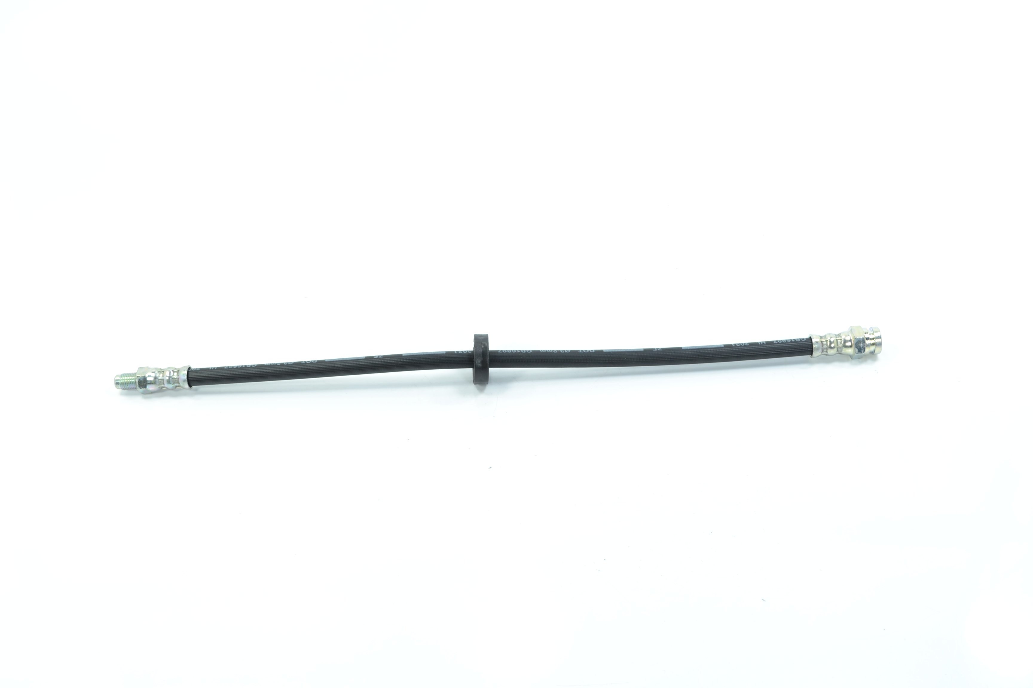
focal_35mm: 51
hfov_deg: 38.9
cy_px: 344
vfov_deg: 26.5
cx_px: 516
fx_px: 1463
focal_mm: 34
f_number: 7.1
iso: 100
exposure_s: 1/25
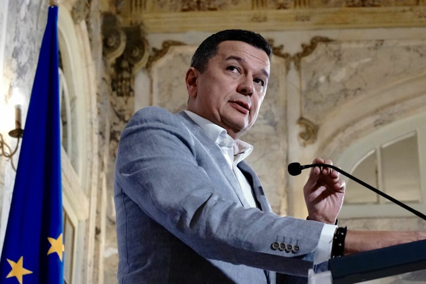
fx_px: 805
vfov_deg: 20.0
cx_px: 213
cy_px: 142
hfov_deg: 29.7
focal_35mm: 68
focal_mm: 68
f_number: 6.3
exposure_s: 1/400
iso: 10000
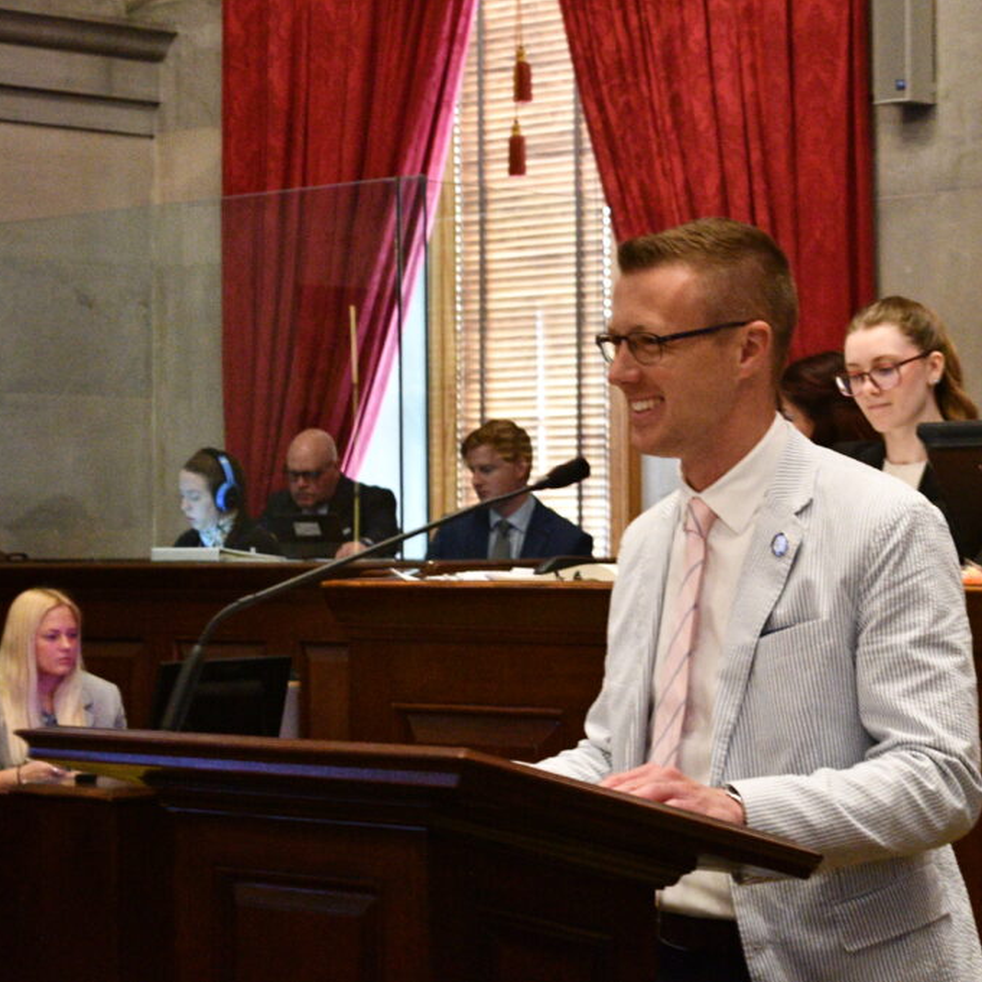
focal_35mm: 105
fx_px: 3370
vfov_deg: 16.6
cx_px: 683
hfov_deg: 16.5
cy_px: 492
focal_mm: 55
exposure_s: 1/60
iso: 11400
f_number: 5.6
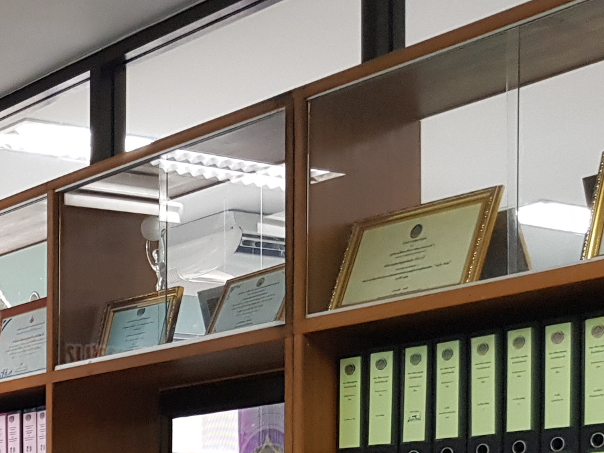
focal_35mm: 83
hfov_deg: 19.9
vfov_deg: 16.5
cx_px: -340
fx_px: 1449
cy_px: 630
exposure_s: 1/33
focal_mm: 4.3
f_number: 1.7
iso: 160
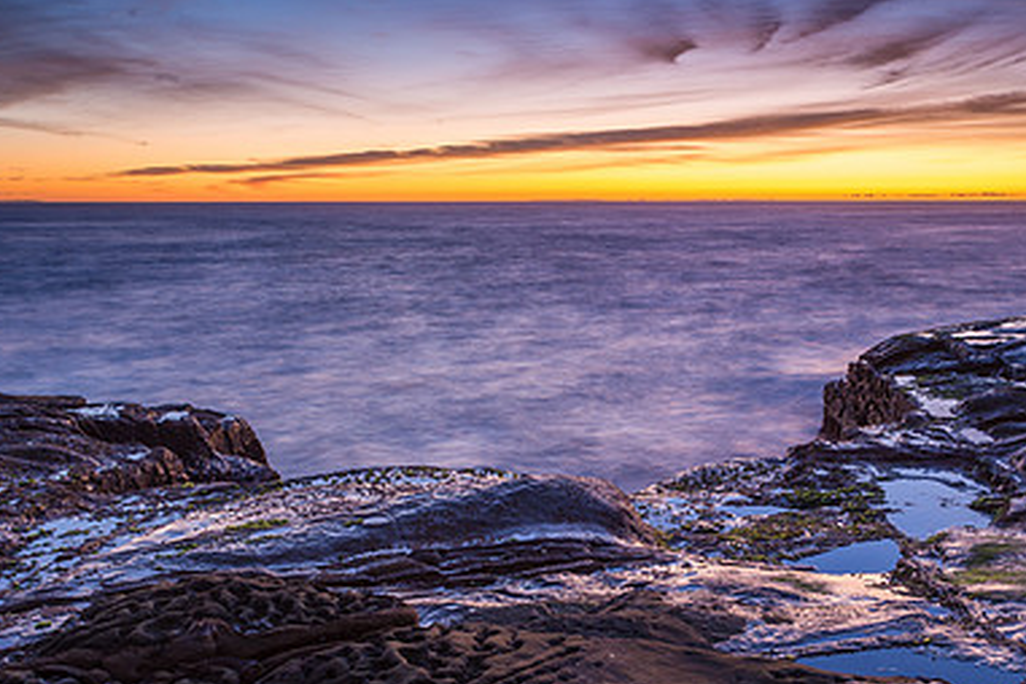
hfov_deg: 51.0
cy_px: 337
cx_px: 676
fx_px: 1054
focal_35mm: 37
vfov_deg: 35.9
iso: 200
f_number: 11
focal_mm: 24
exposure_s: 10
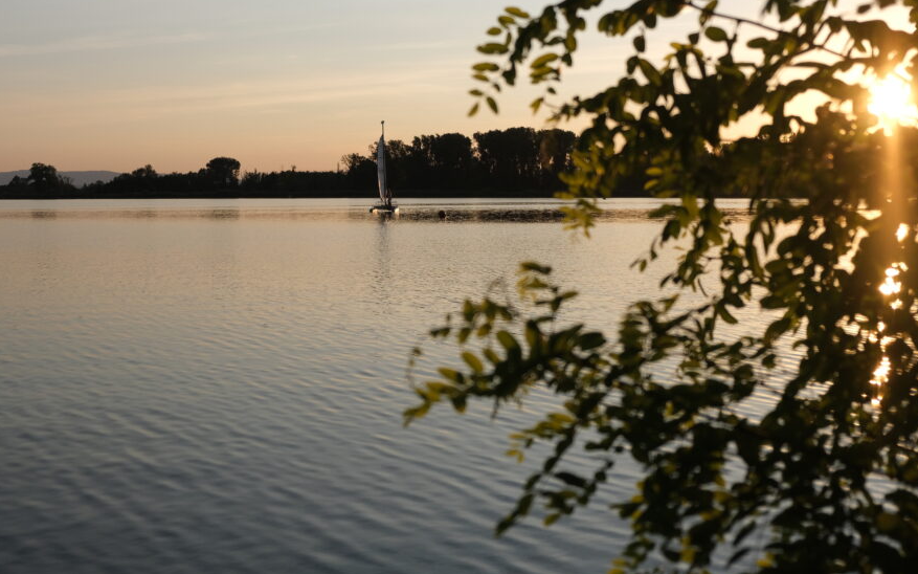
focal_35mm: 50
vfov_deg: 25.8
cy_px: 259
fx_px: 1251
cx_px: 415
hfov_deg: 40.3
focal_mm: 27.7
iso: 640
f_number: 3.2
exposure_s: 1/8000
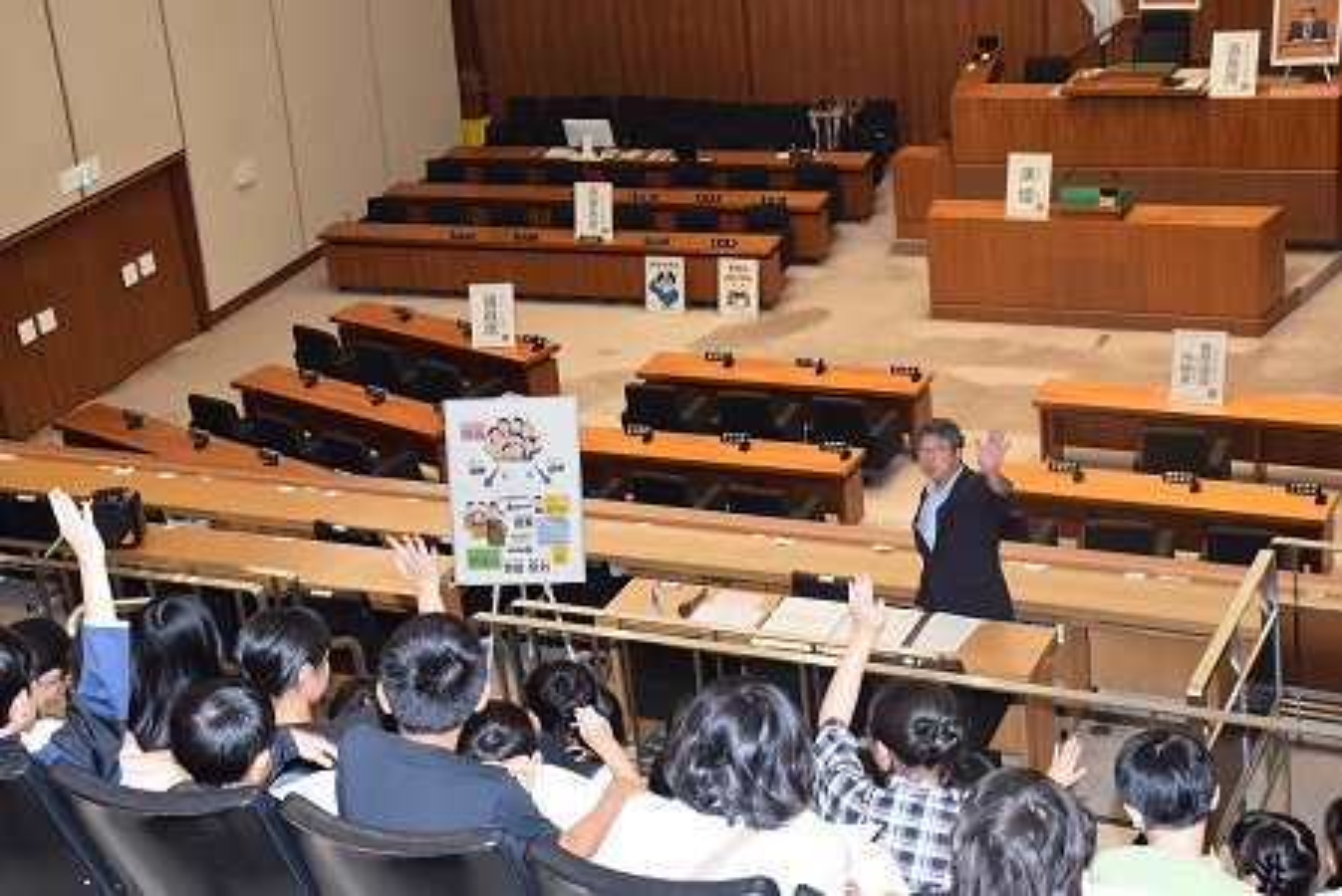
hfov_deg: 31.9
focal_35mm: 63
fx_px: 2350
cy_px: 448
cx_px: 671
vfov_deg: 21.6
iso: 1600
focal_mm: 42
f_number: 8
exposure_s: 1/60
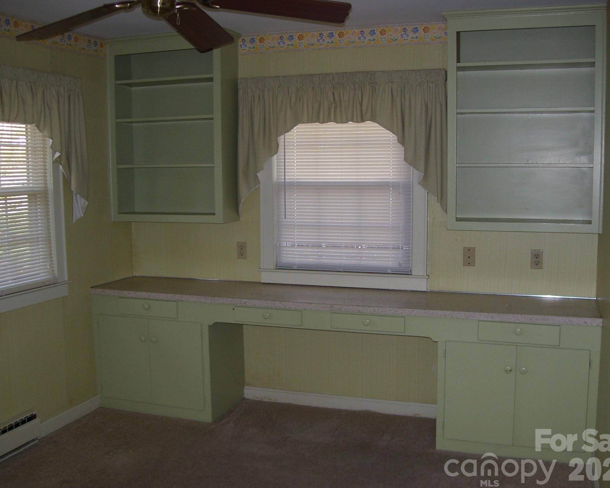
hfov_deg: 47.9
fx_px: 686
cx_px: 308
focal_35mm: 38
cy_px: 245
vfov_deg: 39.2
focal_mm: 6
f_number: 2.7
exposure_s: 1/60
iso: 80
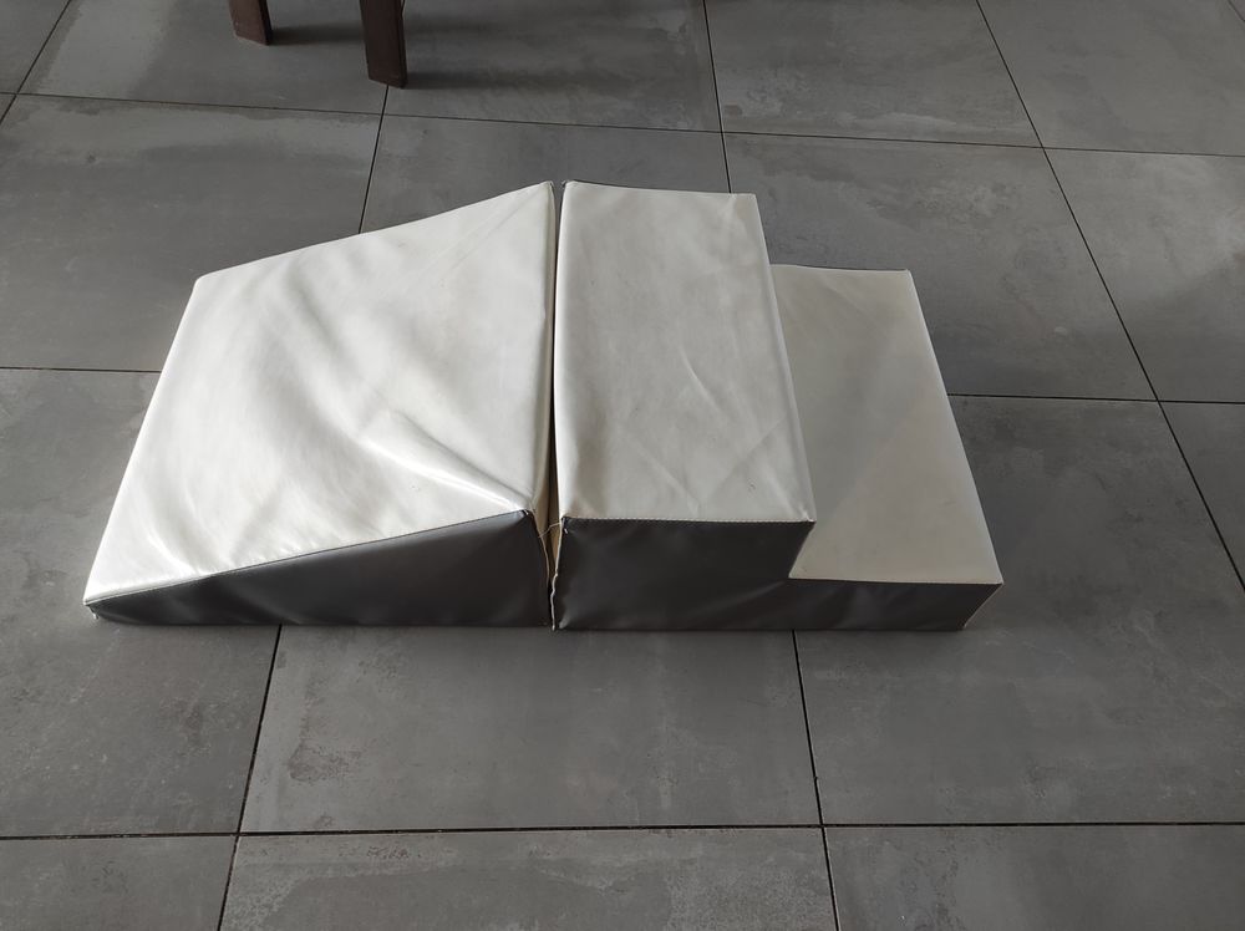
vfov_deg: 54.8
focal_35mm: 25
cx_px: 622
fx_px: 898
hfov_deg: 69.4
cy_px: 466
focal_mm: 5.43
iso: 537
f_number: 1.89
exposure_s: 1/33
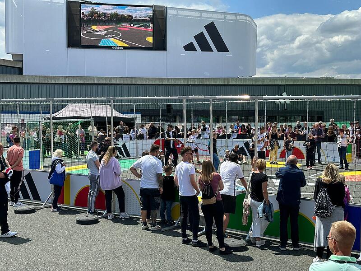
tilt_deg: -0.2
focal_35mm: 48
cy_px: 136
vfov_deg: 30.3
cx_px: 180
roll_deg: -1.7
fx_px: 501
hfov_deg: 39.7
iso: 64
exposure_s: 1/2809
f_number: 1.78
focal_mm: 6.86
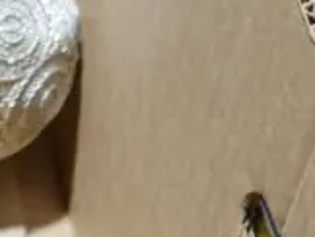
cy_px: 22
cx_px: -422
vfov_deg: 6.9
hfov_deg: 8.5
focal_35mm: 215
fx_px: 1959
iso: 400
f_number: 4
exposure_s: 1/60
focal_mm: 17
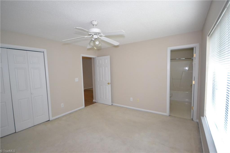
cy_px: 76
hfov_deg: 95.0
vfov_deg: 72.0
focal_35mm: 16
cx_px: 115
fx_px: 105
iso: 3200
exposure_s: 1/200
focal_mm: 11
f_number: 4.2
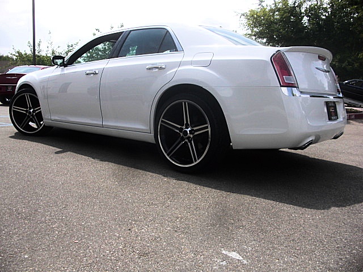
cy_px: 136
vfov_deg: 39.7
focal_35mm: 36
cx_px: 182
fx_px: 378
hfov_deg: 51.4
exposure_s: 1/125
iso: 50
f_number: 7.9
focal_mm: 6.3
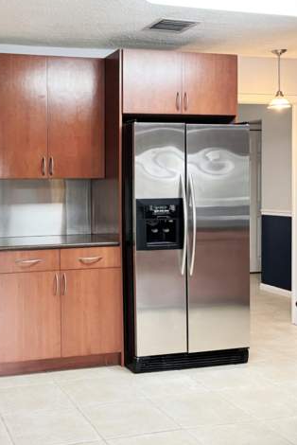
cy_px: 201
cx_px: 45
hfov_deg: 28.4
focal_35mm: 46
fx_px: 568
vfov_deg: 42.7
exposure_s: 1/60
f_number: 1.6
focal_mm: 5.96
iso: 200
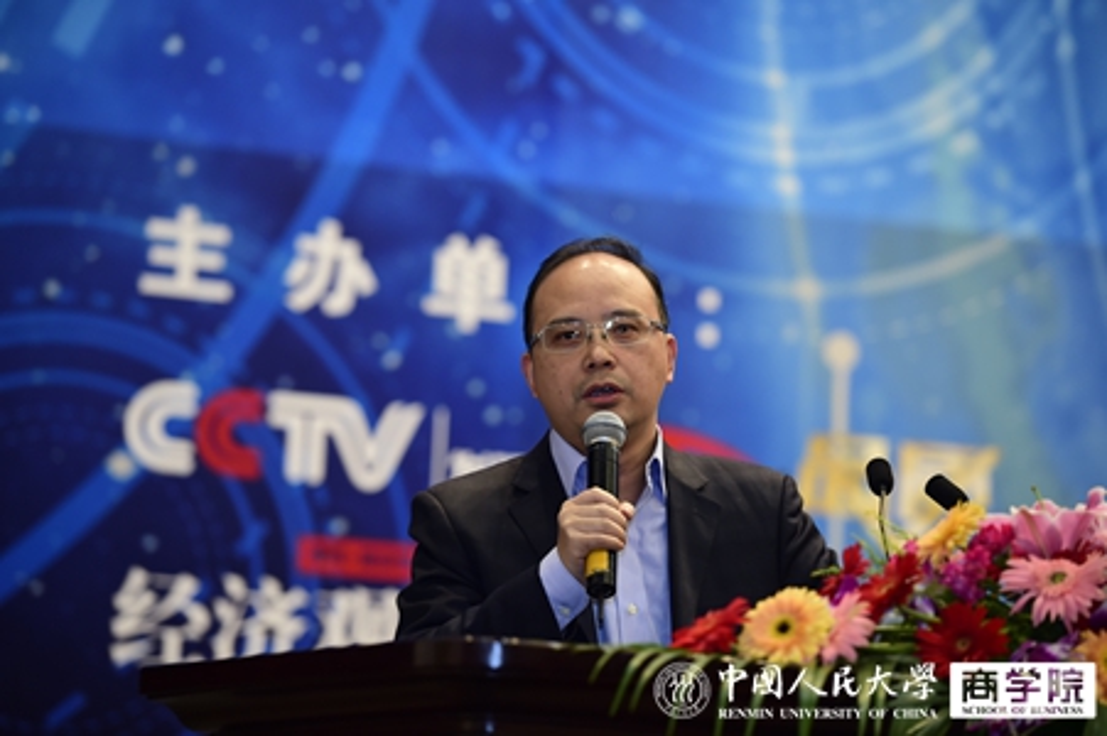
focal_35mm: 170
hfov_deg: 12.1
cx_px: 554
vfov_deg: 8.1
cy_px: 368
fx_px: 5224
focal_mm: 170
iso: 1250
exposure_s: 1/100
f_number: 3.2
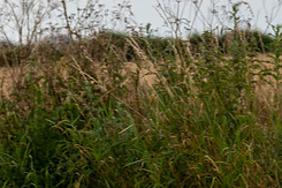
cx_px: -96
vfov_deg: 4.6
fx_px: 2348
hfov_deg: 6.8
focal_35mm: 300
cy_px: 111
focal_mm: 97
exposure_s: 1/1000
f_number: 3.2
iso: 250
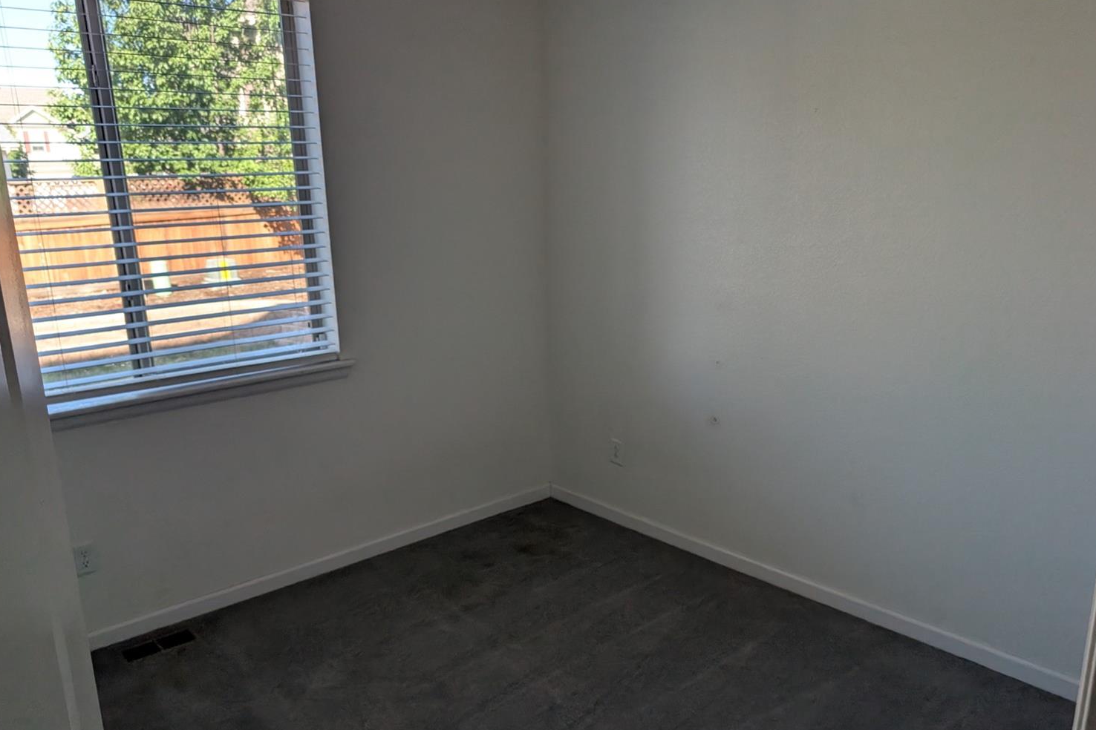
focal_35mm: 27
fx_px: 822
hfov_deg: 67.3
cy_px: 415
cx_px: 523
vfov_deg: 47.8
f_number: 1.68
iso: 39
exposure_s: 1/237
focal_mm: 6.9
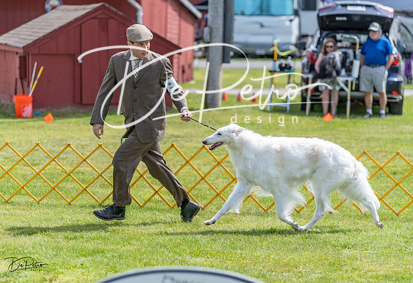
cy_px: 141
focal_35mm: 154
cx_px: 201
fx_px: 1781
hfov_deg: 13.2
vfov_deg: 9.1
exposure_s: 1/1000
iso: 100
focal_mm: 148
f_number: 3.5
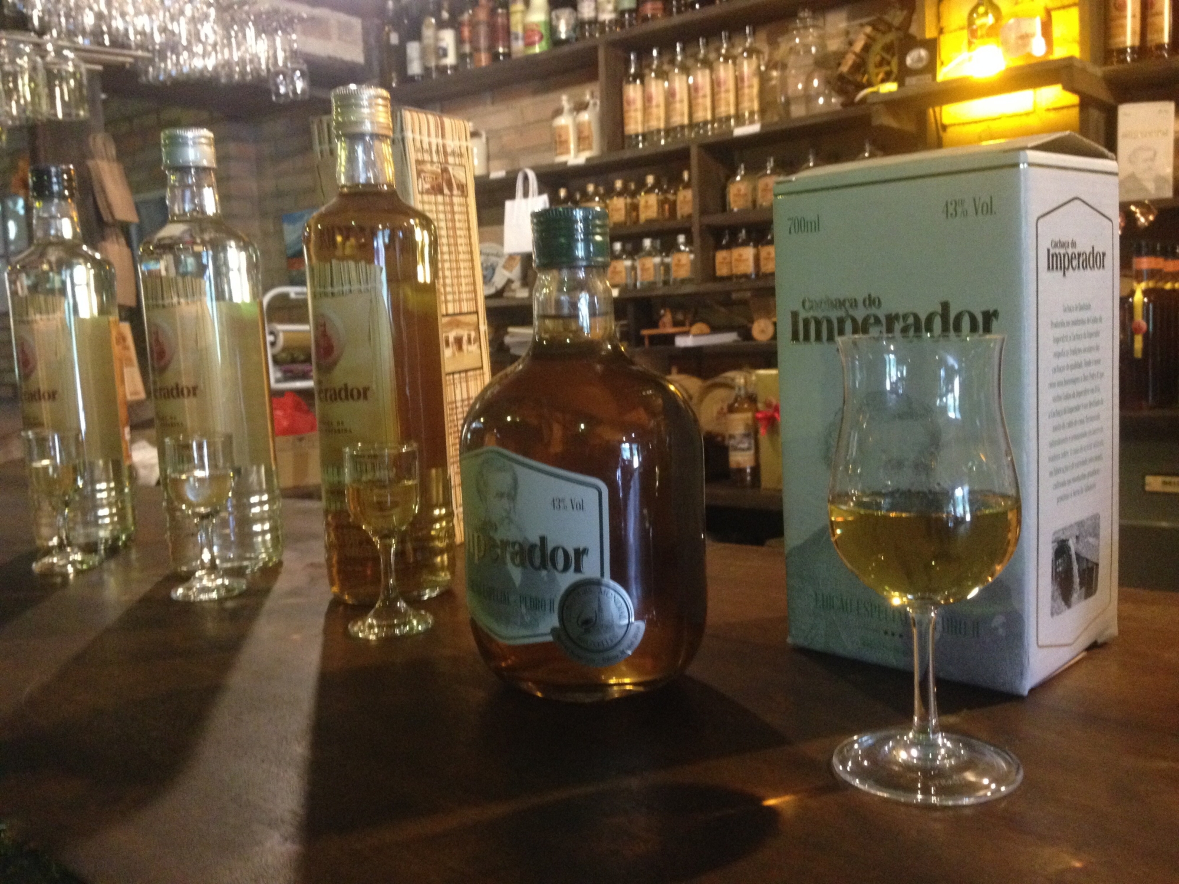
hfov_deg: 52.6
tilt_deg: -5.8
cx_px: 590
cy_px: 442
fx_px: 1192
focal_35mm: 35
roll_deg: +2.4
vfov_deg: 40.7
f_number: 2.4
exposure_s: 1/15
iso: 400
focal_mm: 4.28
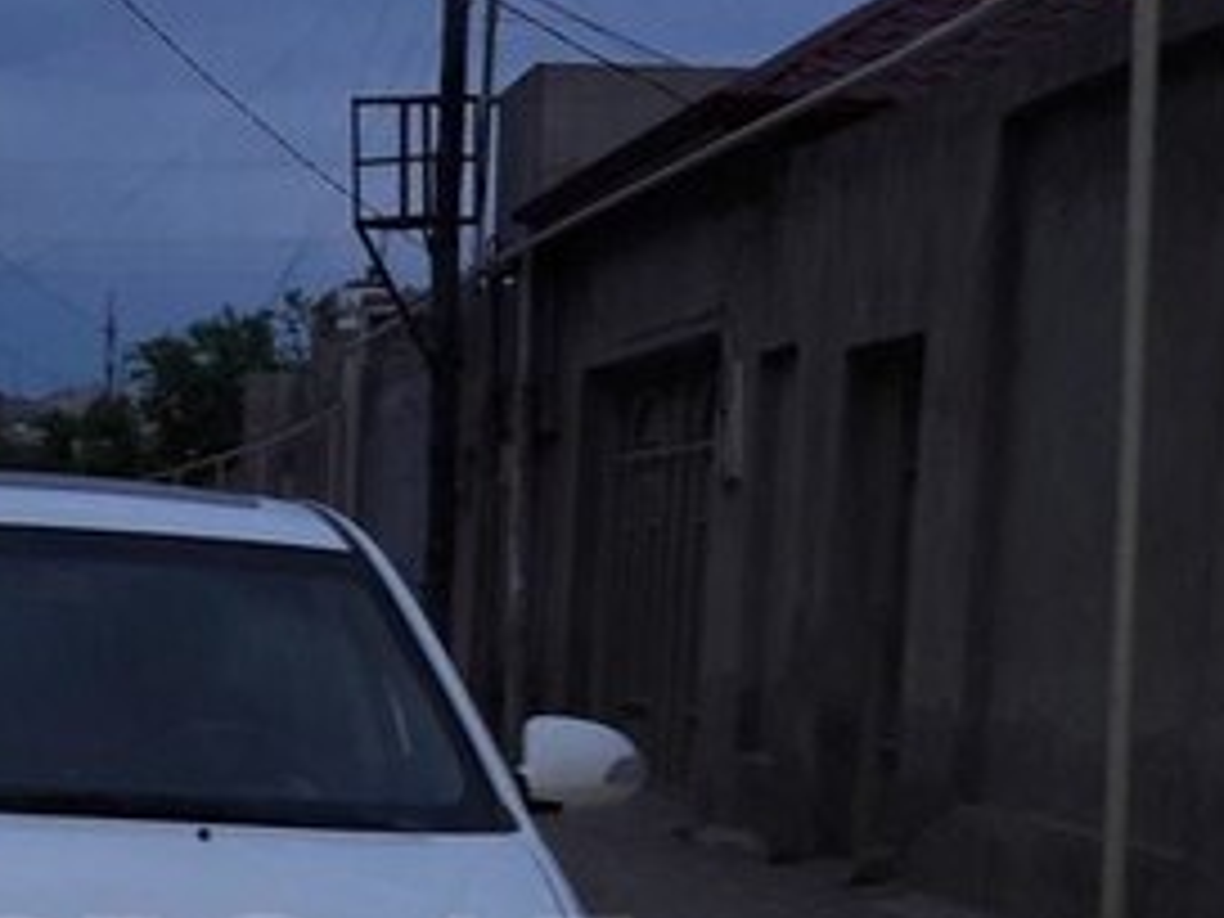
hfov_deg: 27.7
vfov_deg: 20.7
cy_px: 983
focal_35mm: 68
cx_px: 176
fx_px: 2404
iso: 200
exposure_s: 1/20
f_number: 1.9
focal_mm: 3.7
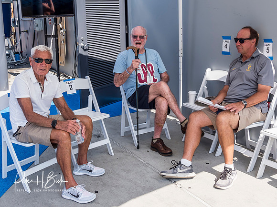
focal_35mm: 44
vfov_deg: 32.9
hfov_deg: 43.1
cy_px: 79
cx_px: 140
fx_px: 350
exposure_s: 1/320
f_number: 6.3
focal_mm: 16
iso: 200
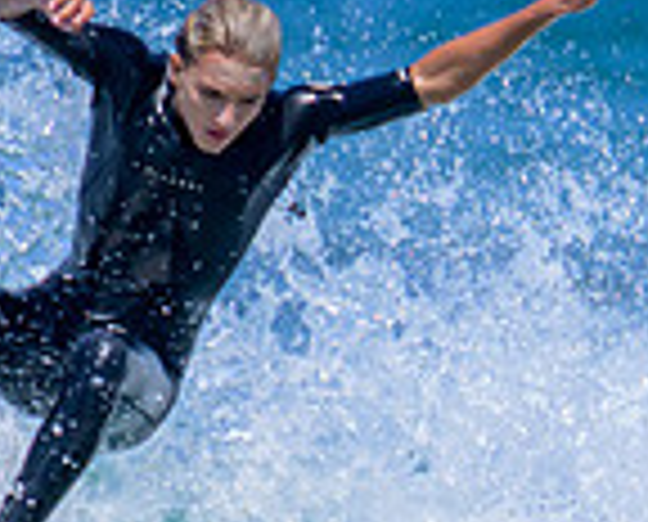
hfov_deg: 0.6
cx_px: 776
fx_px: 62095
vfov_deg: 0.5
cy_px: 580
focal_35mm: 3229
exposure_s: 1/2000
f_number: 11
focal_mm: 800
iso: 800
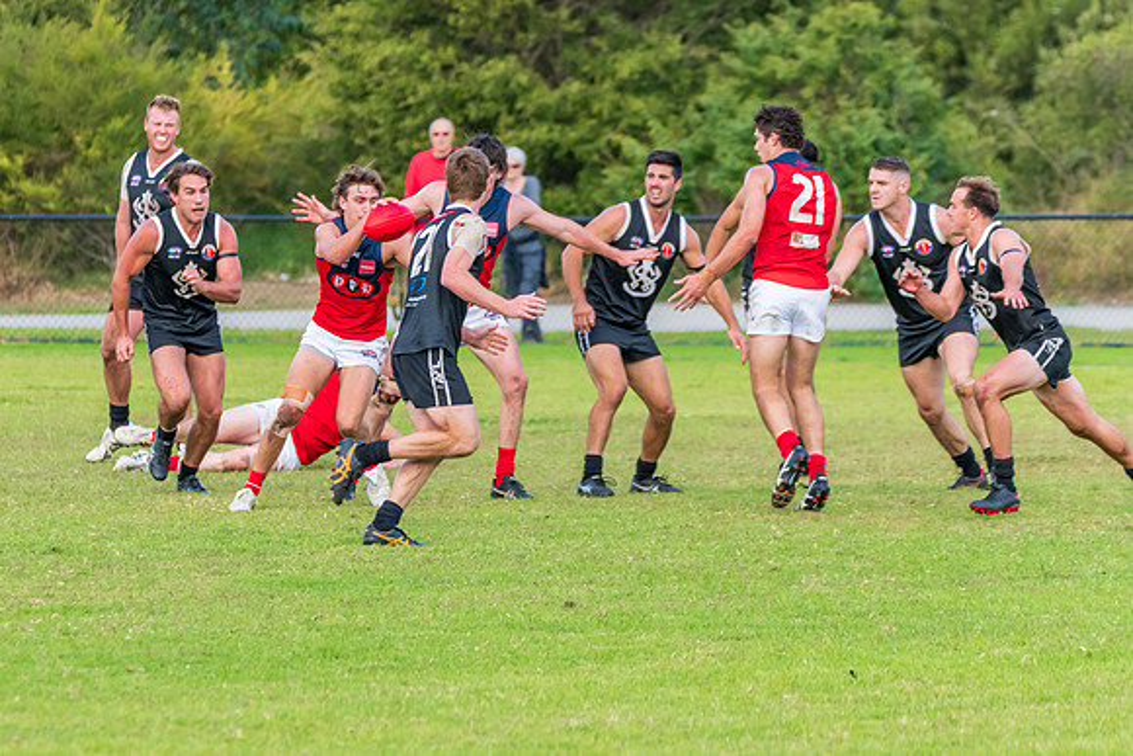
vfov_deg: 3.3
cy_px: 386
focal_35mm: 412
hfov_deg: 5.0
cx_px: 369
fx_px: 12969
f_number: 5.6
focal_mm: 300
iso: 800
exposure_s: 1/1250
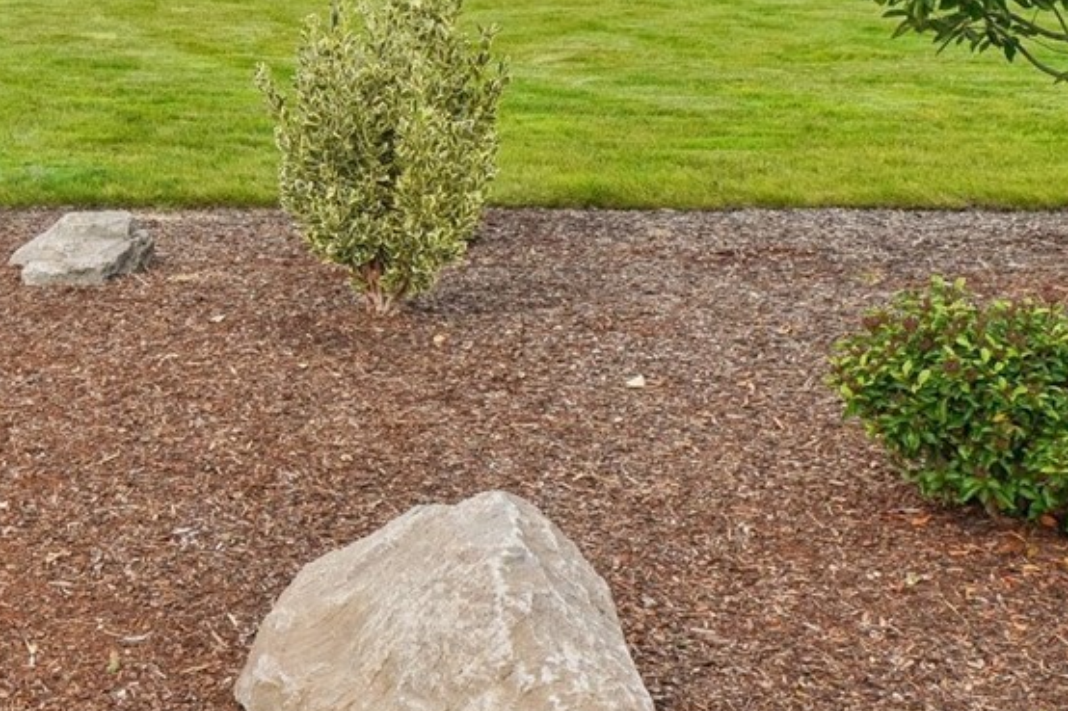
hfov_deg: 19.5
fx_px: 2817
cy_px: -178
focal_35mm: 95
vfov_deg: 13.9
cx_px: -390
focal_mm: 31
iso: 400
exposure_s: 1/500
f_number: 8
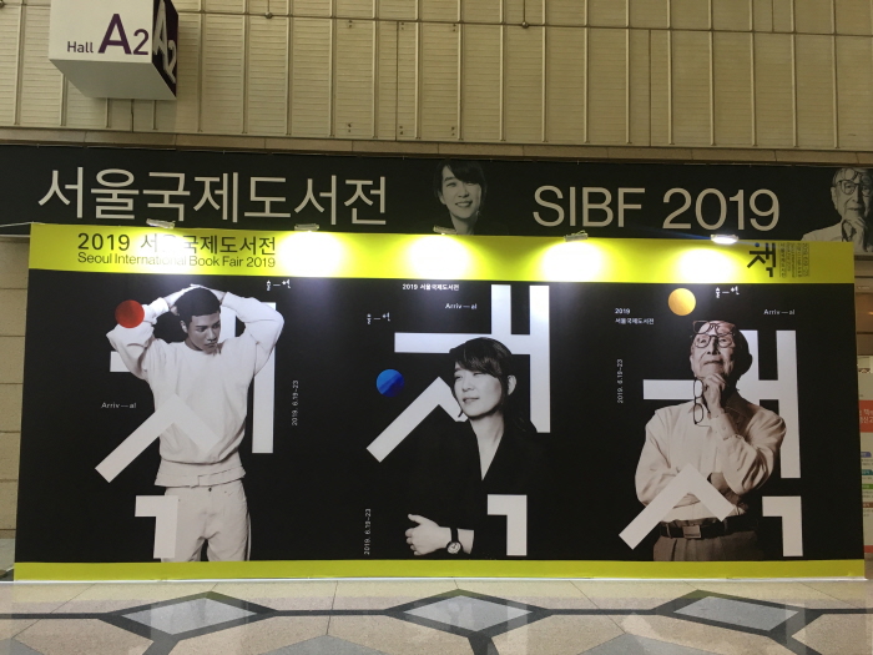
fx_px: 731
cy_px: 328
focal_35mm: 29
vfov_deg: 48.2
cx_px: 436
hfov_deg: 61.7
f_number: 2.2
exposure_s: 1/30
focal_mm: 4.15
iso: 32
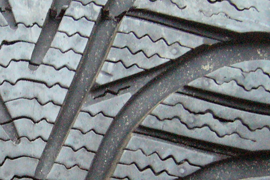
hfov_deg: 21.2
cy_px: 111
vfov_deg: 14.5
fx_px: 705
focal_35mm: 94
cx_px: 21
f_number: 2.8
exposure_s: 1/25
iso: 400
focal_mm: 5.8
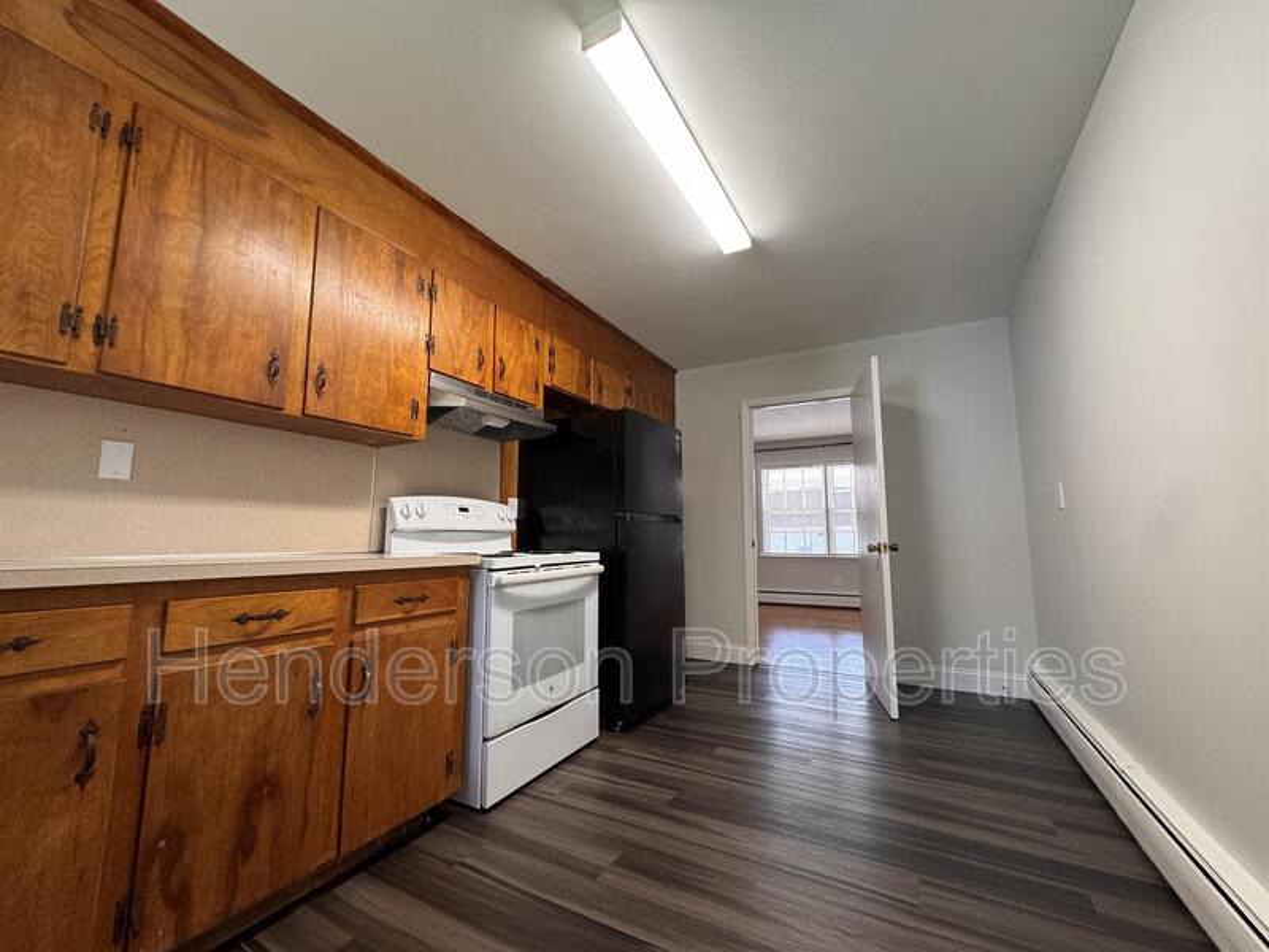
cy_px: 476
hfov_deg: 102.1
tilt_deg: +8.1
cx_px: 634
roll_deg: +0.2
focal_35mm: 14
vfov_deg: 85.7
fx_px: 513
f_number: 2.2
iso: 160
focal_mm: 2.22
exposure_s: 1/60
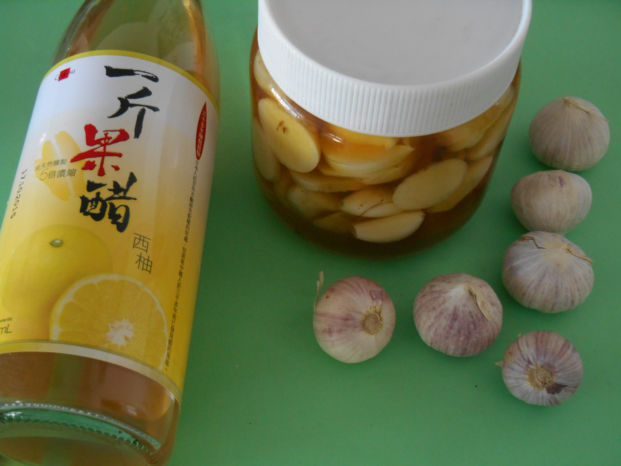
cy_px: 233
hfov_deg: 36.2
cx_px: 310
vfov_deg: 27.5
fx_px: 951
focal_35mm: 53
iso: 320
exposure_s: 1/30
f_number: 4.2
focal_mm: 9.5
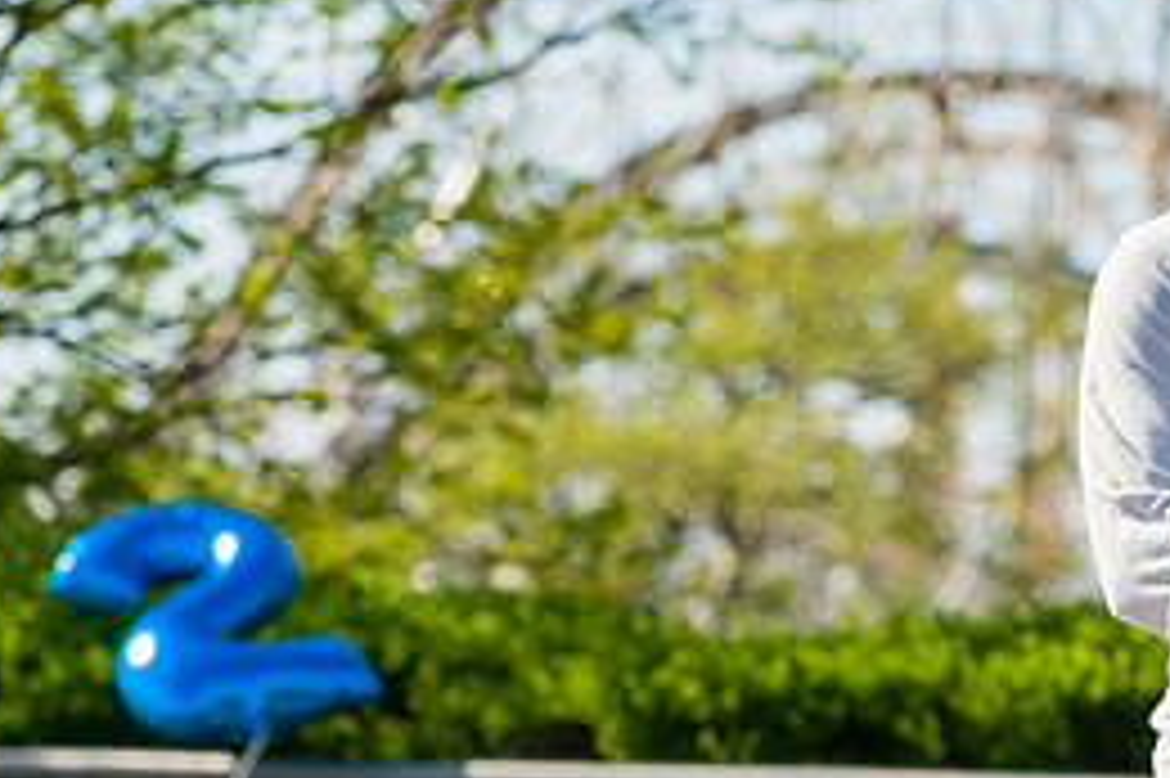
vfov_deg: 5.5
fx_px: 8120
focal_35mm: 250
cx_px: 1238
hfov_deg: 8.2
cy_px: 405
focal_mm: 112
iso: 200
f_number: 5
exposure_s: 1/2000
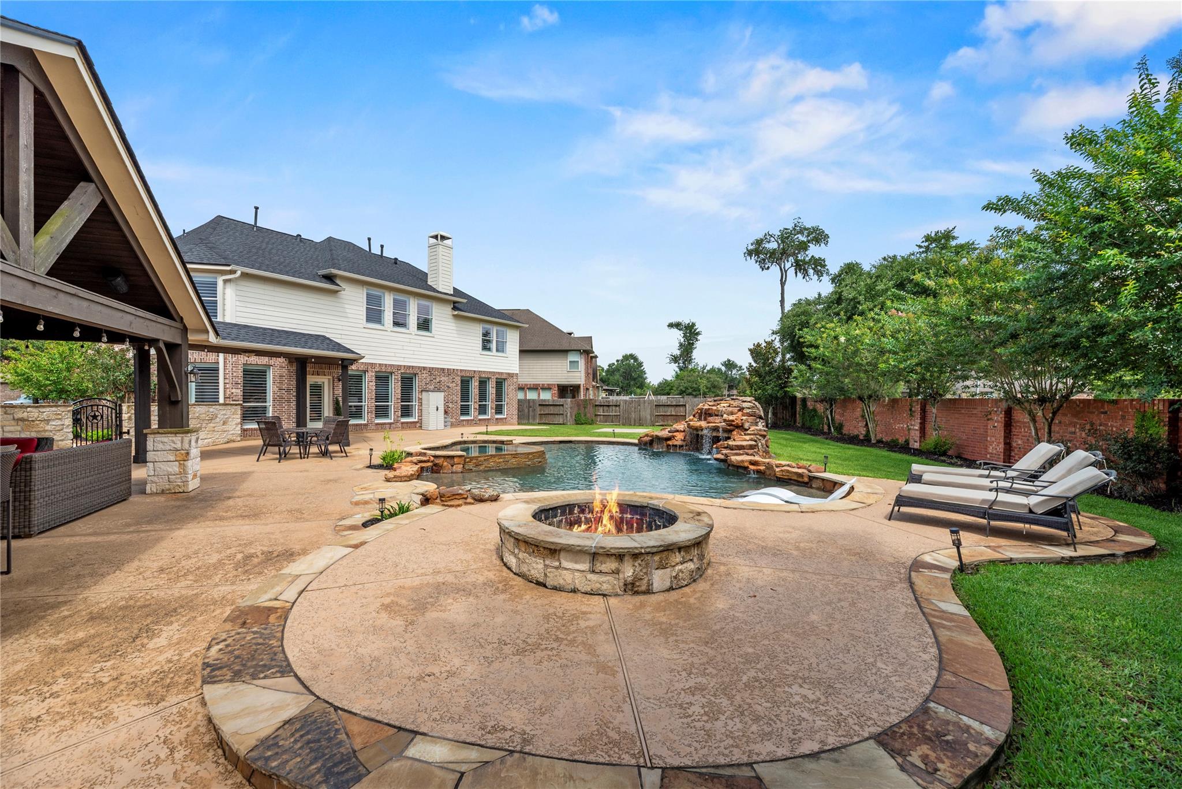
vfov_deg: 81.2
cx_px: 591
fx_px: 460
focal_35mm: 14
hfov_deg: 104.2
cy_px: 394
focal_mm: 14
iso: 100
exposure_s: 1/250
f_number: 8
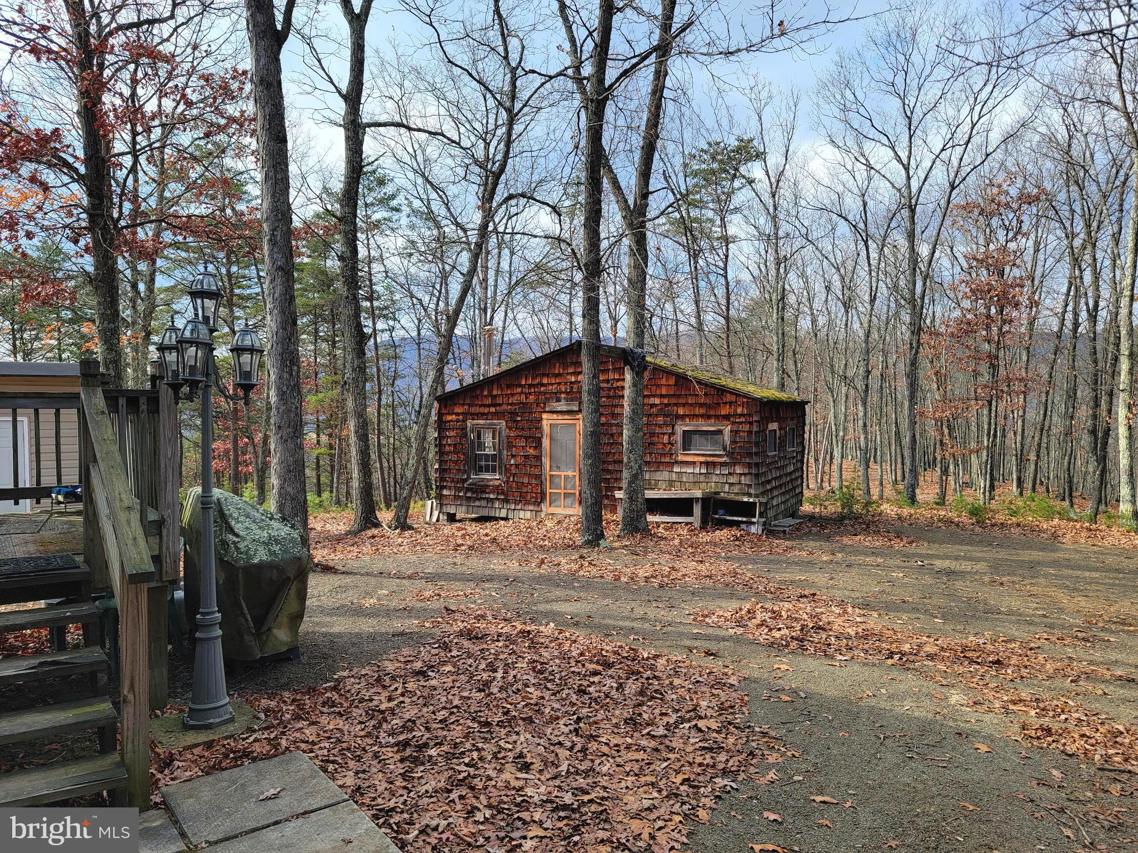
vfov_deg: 56.8
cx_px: 569
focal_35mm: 24
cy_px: 426
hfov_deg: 71.6
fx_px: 789
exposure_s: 1/421
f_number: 1.8
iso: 16
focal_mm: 6.7
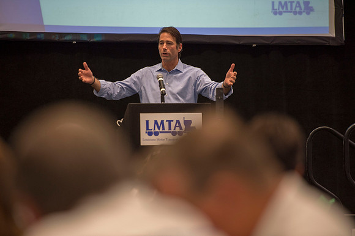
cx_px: 178
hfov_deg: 10.3
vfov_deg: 6.9
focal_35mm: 200
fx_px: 1971
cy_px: 118
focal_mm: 200
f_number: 2.8
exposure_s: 1/200
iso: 1250
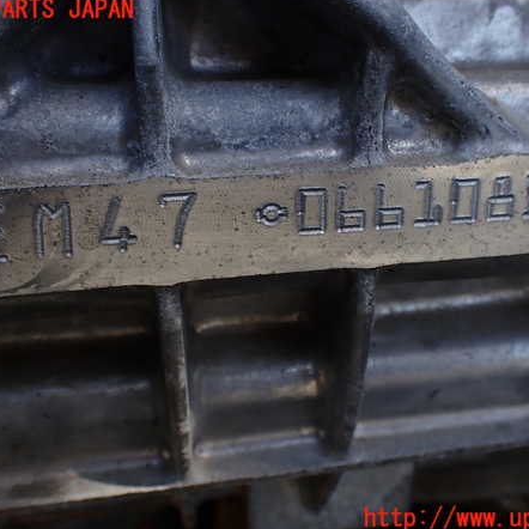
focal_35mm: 36
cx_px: 275
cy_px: 264
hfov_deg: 46.0
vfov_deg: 46.0
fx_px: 622
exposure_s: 1/250
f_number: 3.2
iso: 100
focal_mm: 5.4
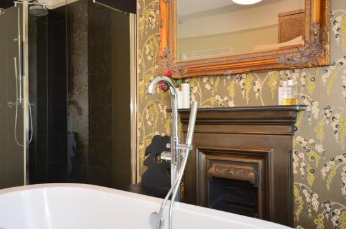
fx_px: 336
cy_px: 115
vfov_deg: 37.7
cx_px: 146
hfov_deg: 54.3
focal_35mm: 35
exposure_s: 1/2.5
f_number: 5.6
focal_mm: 20
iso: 200
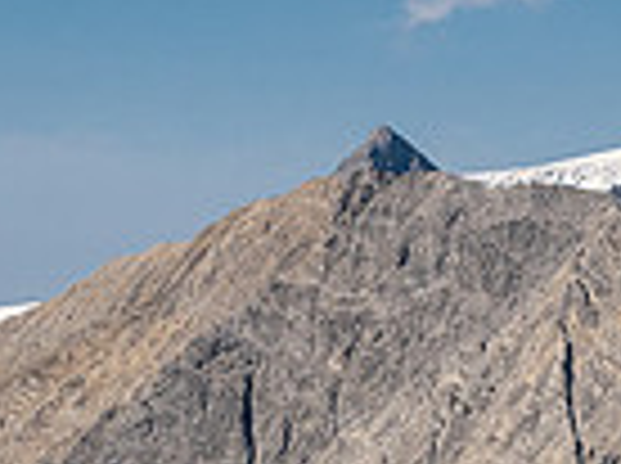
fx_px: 4817
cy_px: 561
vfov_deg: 5.5
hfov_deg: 7.4
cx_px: 238
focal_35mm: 269
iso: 200
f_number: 8
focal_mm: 32
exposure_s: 1/250
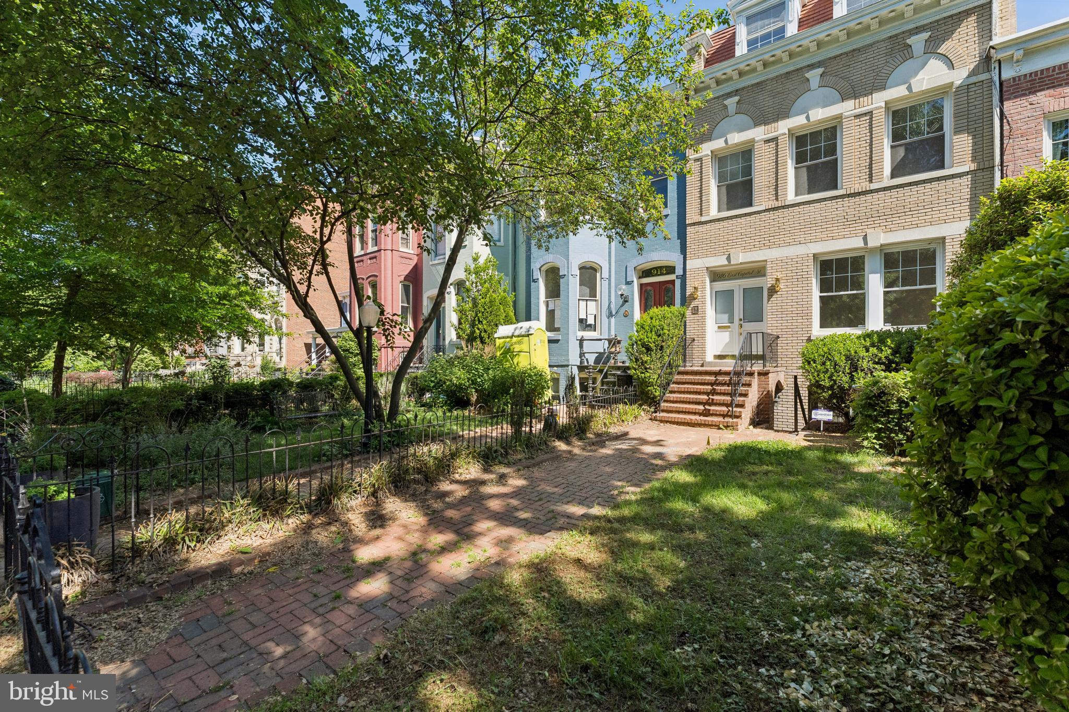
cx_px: 534
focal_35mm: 15
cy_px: 356
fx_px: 442
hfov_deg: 100.8
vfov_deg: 77.7
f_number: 7.1
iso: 1250
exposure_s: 1/1600
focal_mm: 14.9
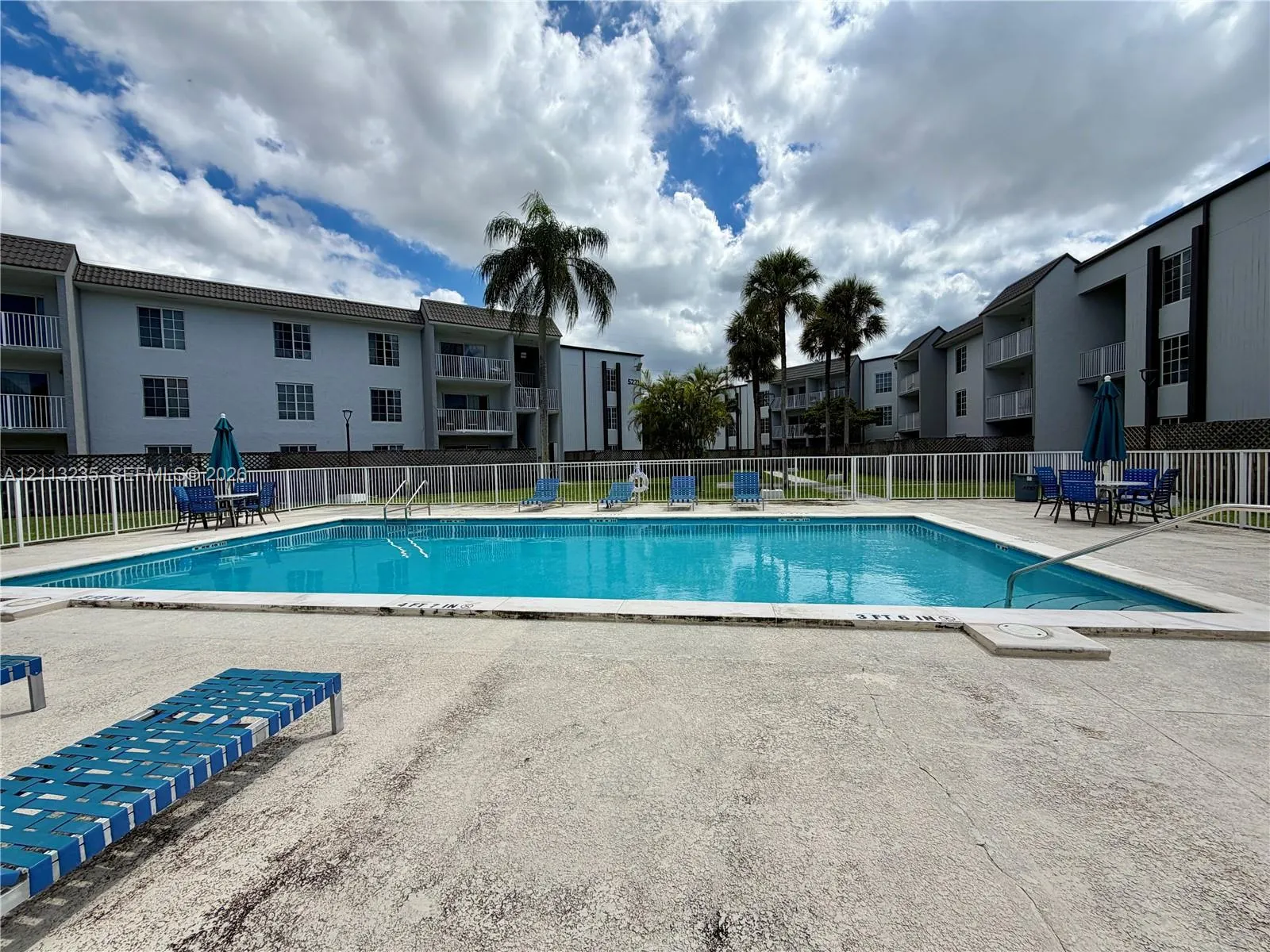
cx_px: 635
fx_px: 514
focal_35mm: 14
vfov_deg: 85.7
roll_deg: +1.7
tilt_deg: -1.2
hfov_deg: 102.1
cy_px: 476
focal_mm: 2.22
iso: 20
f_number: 2.2
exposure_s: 1/1698
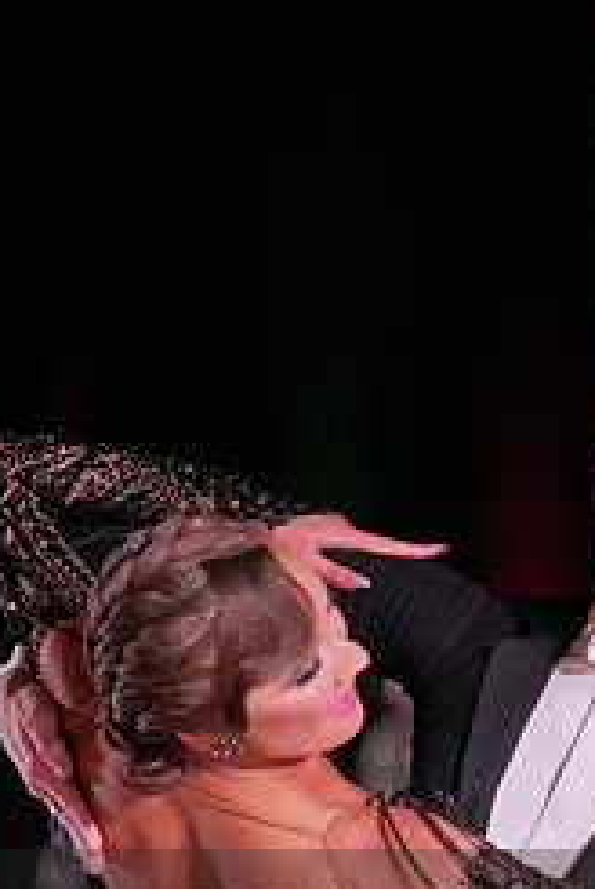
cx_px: 477
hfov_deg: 3.9
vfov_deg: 5.8
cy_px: 972
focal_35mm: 355
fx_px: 8776
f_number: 2.8
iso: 1600
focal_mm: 150
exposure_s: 1/800
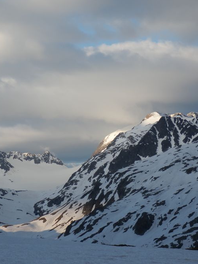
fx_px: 678
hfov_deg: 16.6
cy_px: 131
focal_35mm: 89
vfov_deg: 22.0
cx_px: 85
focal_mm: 11.9
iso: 80
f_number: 4.4
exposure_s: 1/250
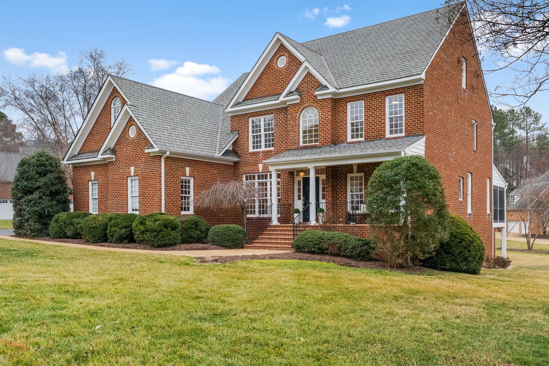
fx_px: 473
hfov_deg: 60.3
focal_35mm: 31
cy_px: 183
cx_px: 274
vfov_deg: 42.3
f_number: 8
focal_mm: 21
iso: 2000
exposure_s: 1/640
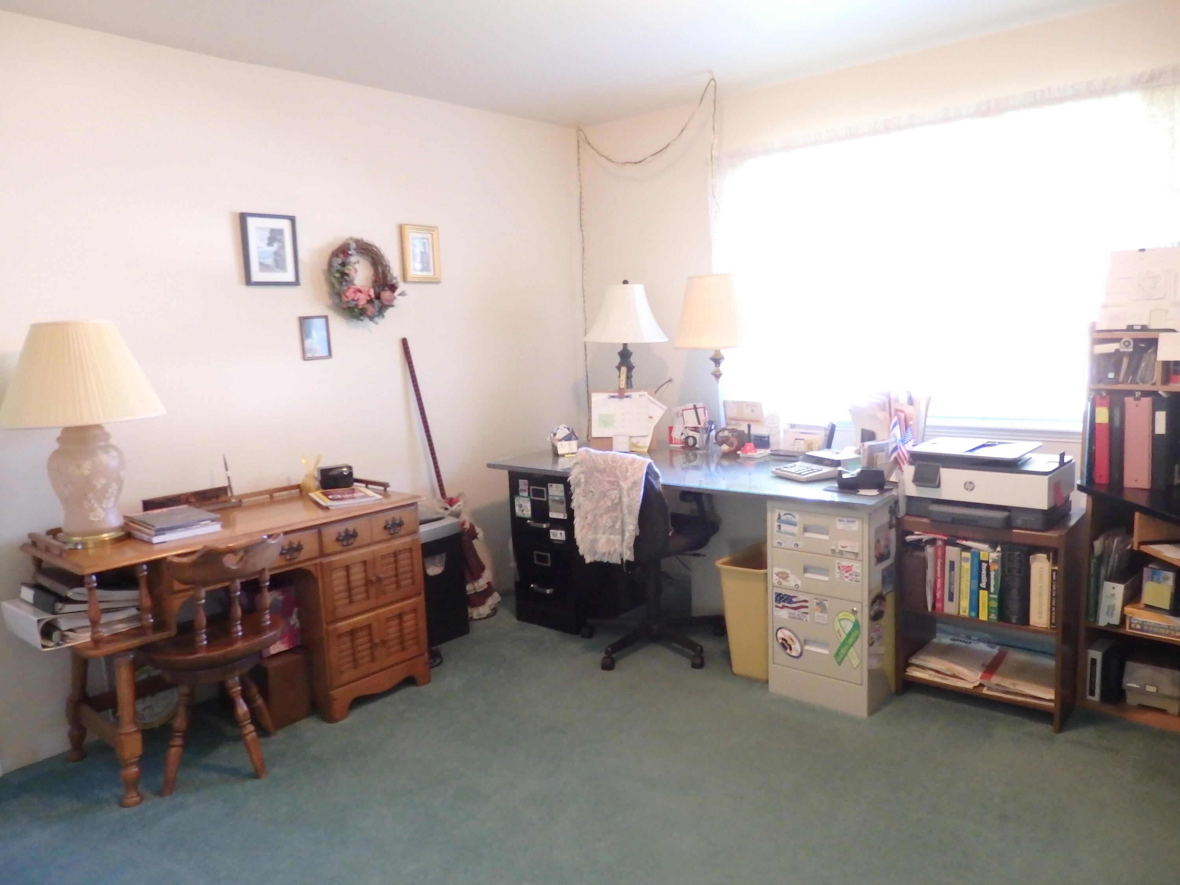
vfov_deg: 54.9
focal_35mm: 25
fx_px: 852
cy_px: 442
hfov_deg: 69.4
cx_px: 590
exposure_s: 1/15
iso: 800
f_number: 3
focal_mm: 4.5
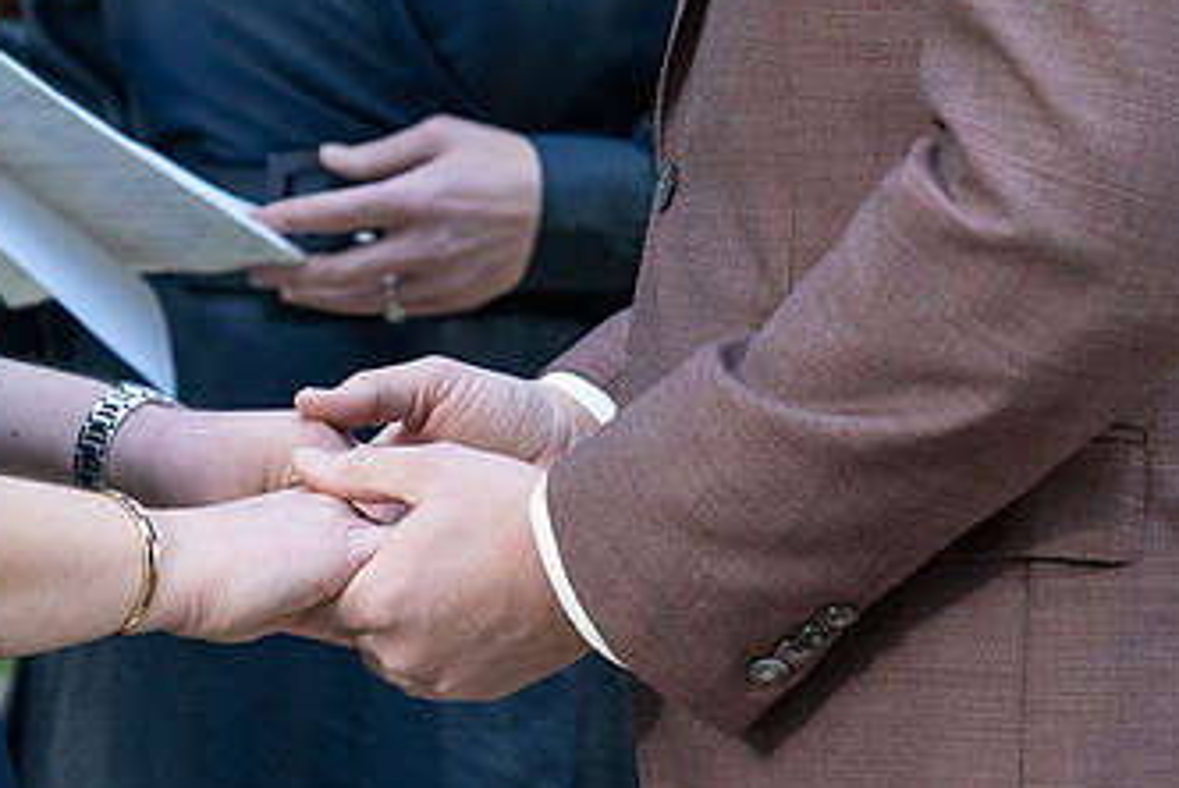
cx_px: 308
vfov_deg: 7.9
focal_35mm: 173
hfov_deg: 11.8
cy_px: 517
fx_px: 5671
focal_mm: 70
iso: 2000
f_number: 3.5
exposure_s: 1/100
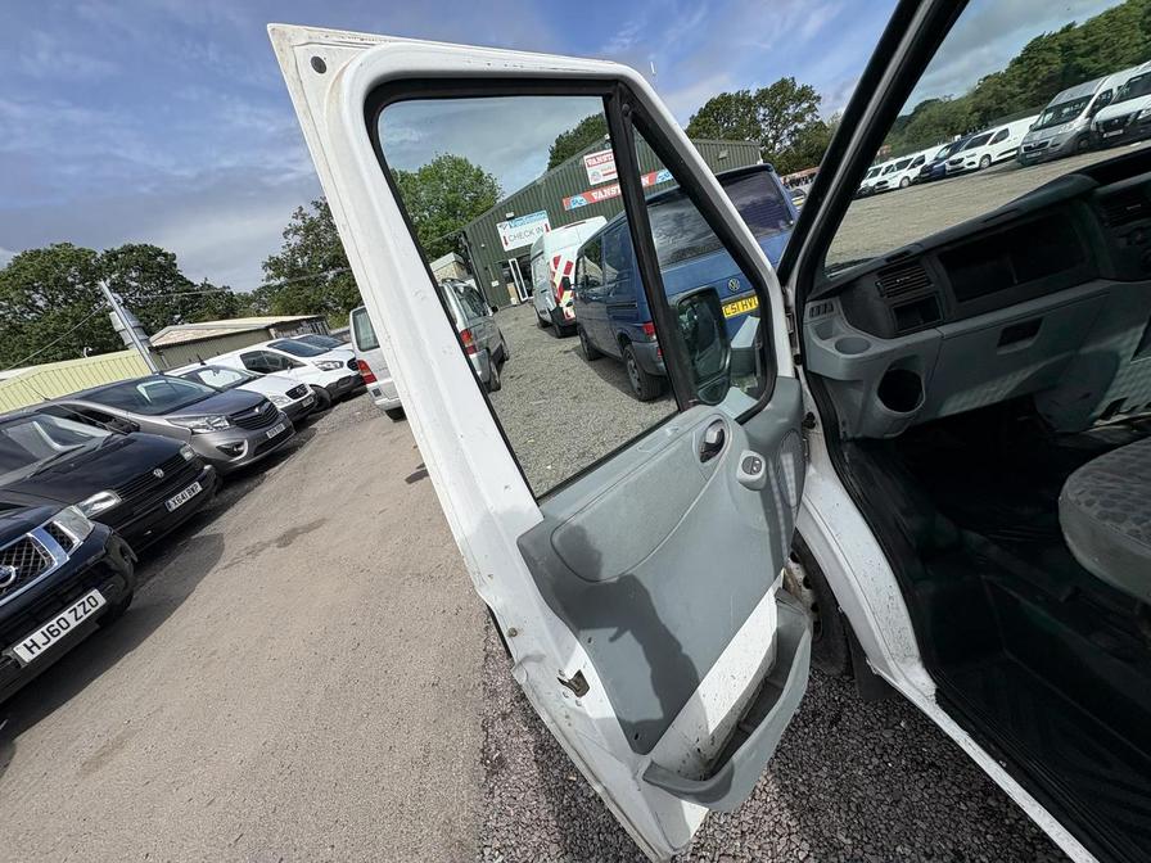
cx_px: 576
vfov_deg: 85.7
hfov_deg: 102.1
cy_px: 432
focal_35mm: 14
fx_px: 466
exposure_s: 1/1709
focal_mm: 2.22
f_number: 2.2
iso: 50
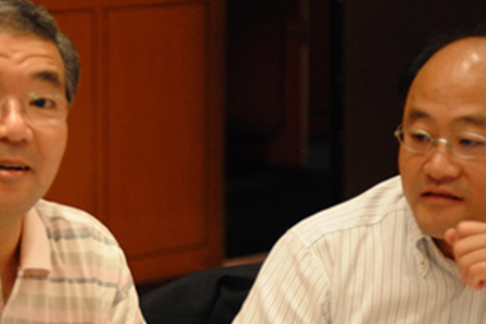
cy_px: 238
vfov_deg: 9.2
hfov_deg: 13.7
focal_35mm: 149
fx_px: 2010
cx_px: 77
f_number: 2.8
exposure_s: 1/125
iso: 4000
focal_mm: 62
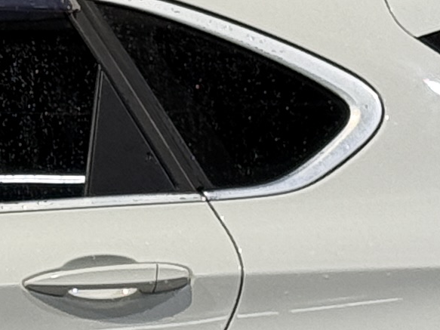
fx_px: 4219
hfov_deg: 5.8
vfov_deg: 4.5
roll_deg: -0.6
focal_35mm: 332
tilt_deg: -0.2
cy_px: 338
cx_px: -568
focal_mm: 6.76
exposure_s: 1/60
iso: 64
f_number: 1.78
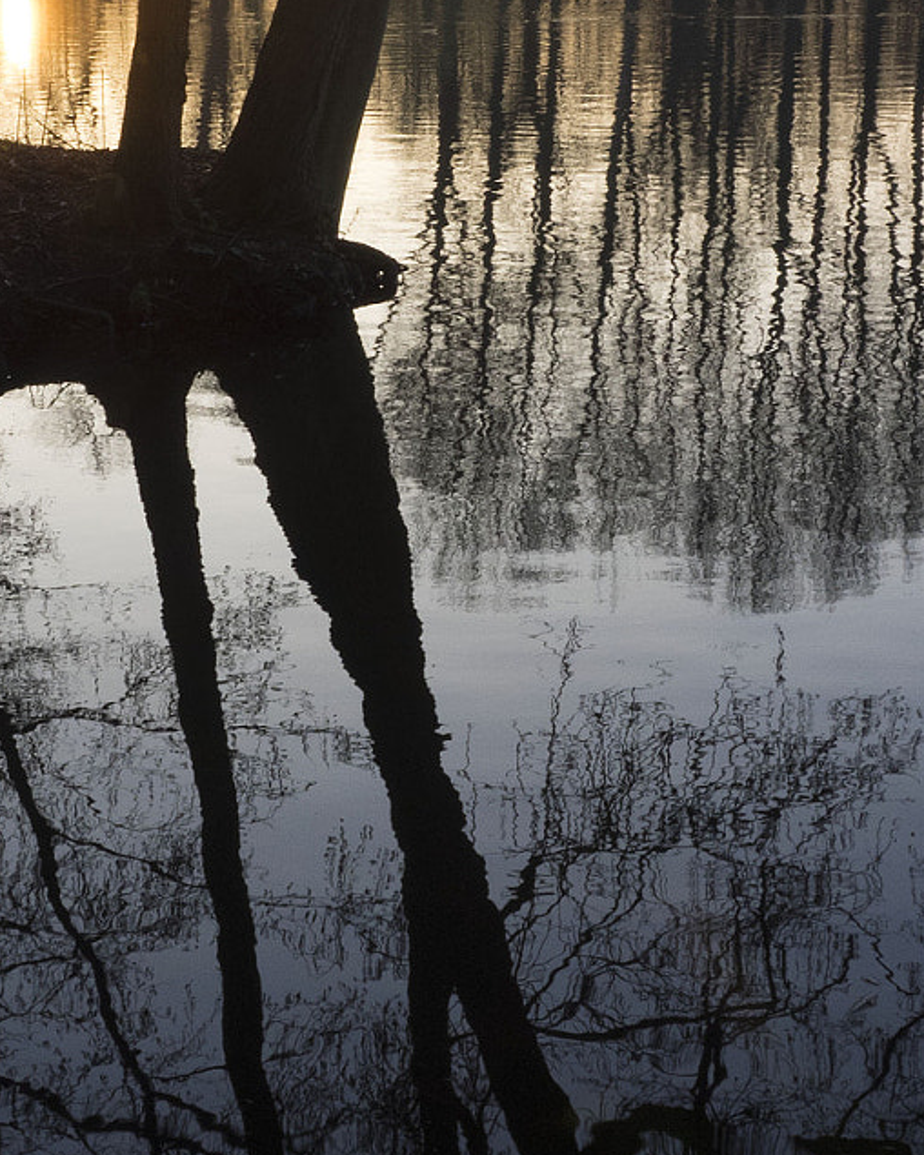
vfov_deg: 31.9
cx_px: 315
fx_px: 2017
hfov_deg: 25.7
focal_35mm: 59
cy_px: 453
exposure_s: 1/50
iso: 400
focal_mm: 12
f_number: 11
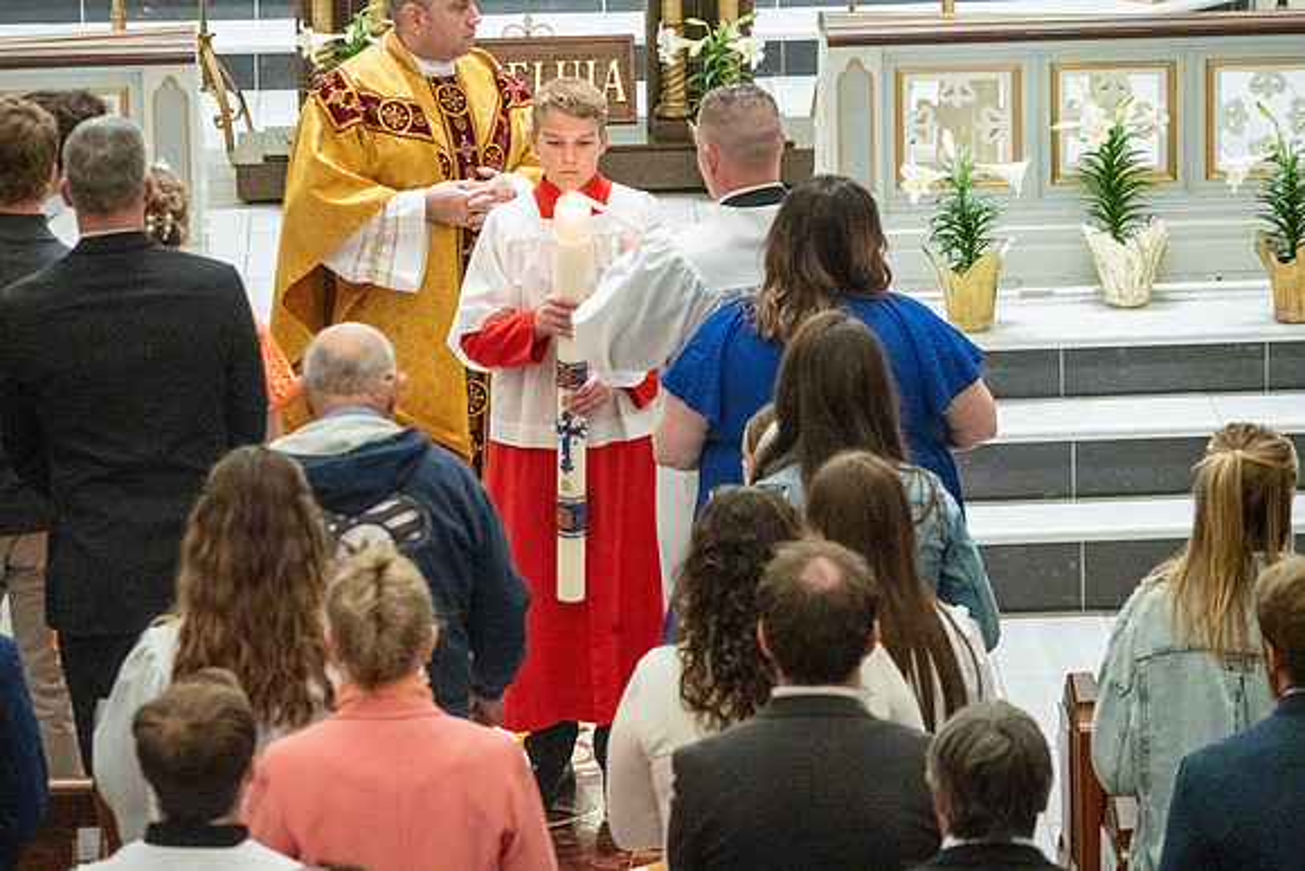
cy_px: 436
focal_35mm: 200
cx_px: 652
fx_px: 7251
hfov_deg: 10.3
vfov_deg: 6.9
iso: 5000
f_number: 8
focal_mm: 200
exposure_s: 1/60
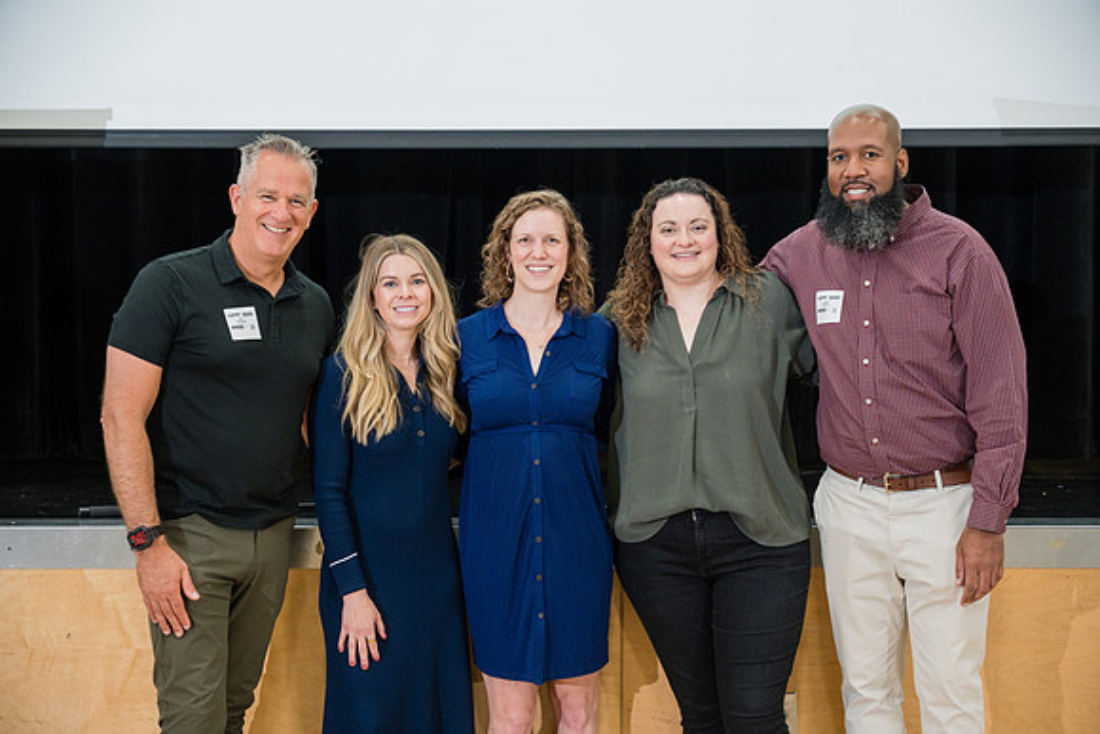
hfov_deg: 31.0
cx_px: 550
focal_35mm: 65
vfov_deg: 20.9
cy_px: 367
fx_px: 1986
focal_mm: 65
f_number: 2.8
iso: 1600
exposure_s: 1/250
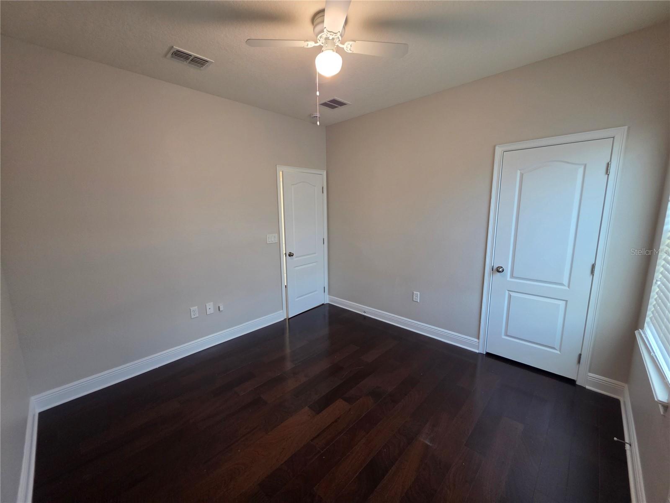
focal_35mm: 13
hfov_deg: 106.2
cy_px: 252
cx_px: 335
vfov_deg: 89.9
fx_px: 252
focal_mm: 2.2
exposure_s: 1/61
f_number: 1.9
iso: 320
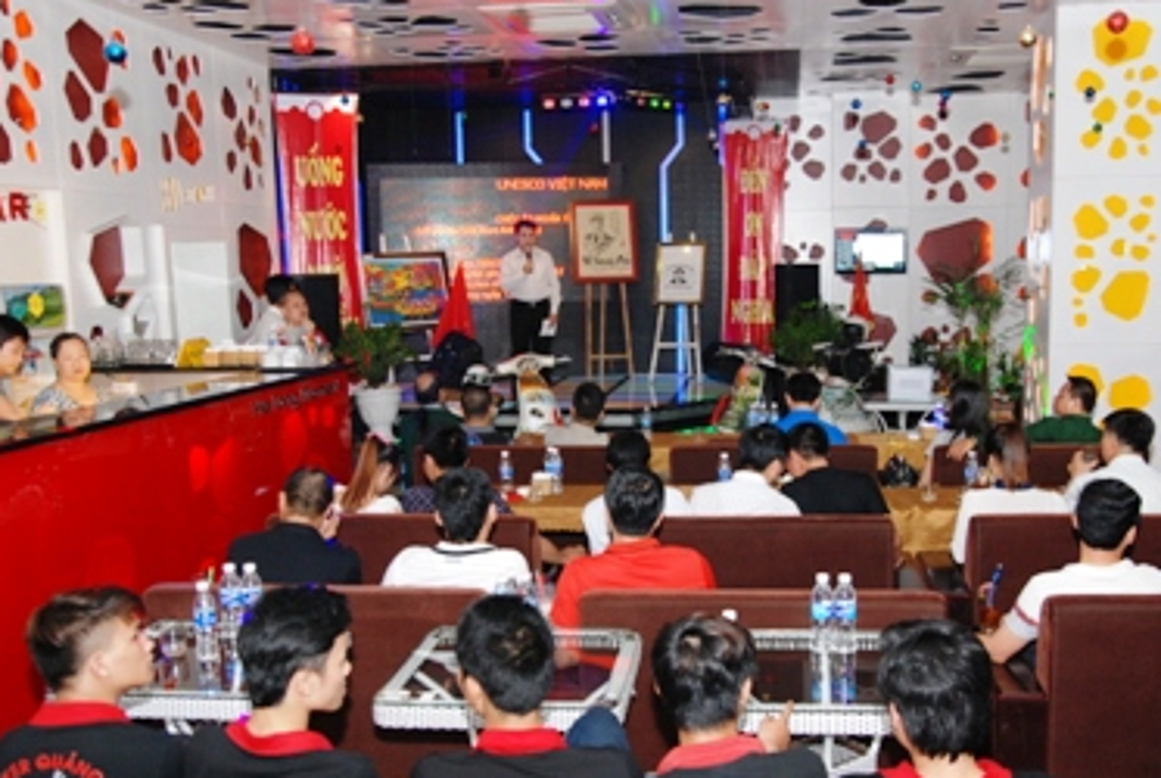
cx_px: 657
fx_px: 1163
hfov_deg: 52.9
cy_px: 457
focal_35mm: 36
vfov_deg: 36.9
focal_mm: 20
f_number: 4
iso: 500
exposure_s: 1/20
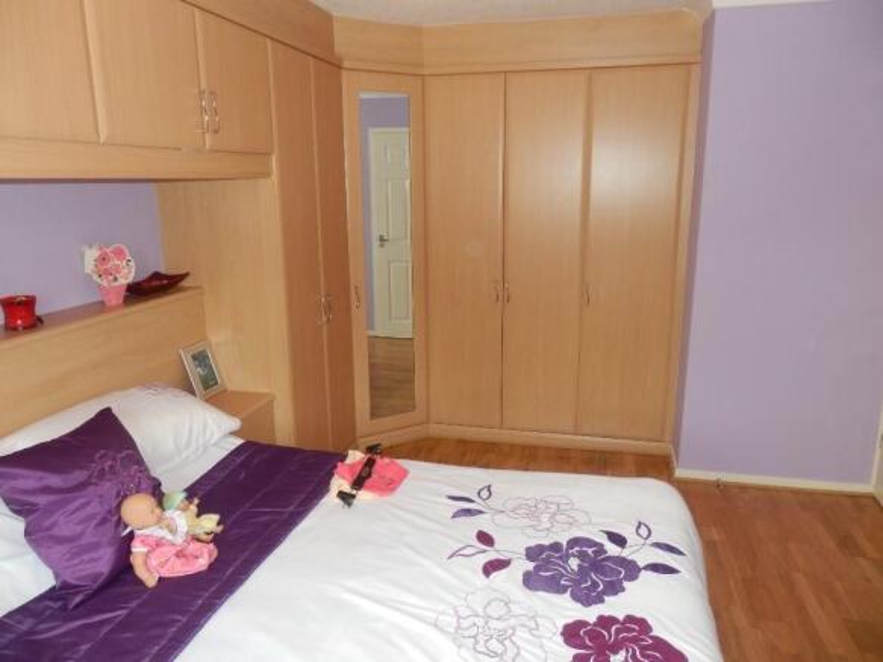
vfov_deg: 54.9
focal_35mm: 25
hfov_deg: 69.4
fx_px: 638
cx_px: 442
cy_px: 331
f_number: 3
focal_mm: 4.5
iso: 200
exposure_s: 1/30
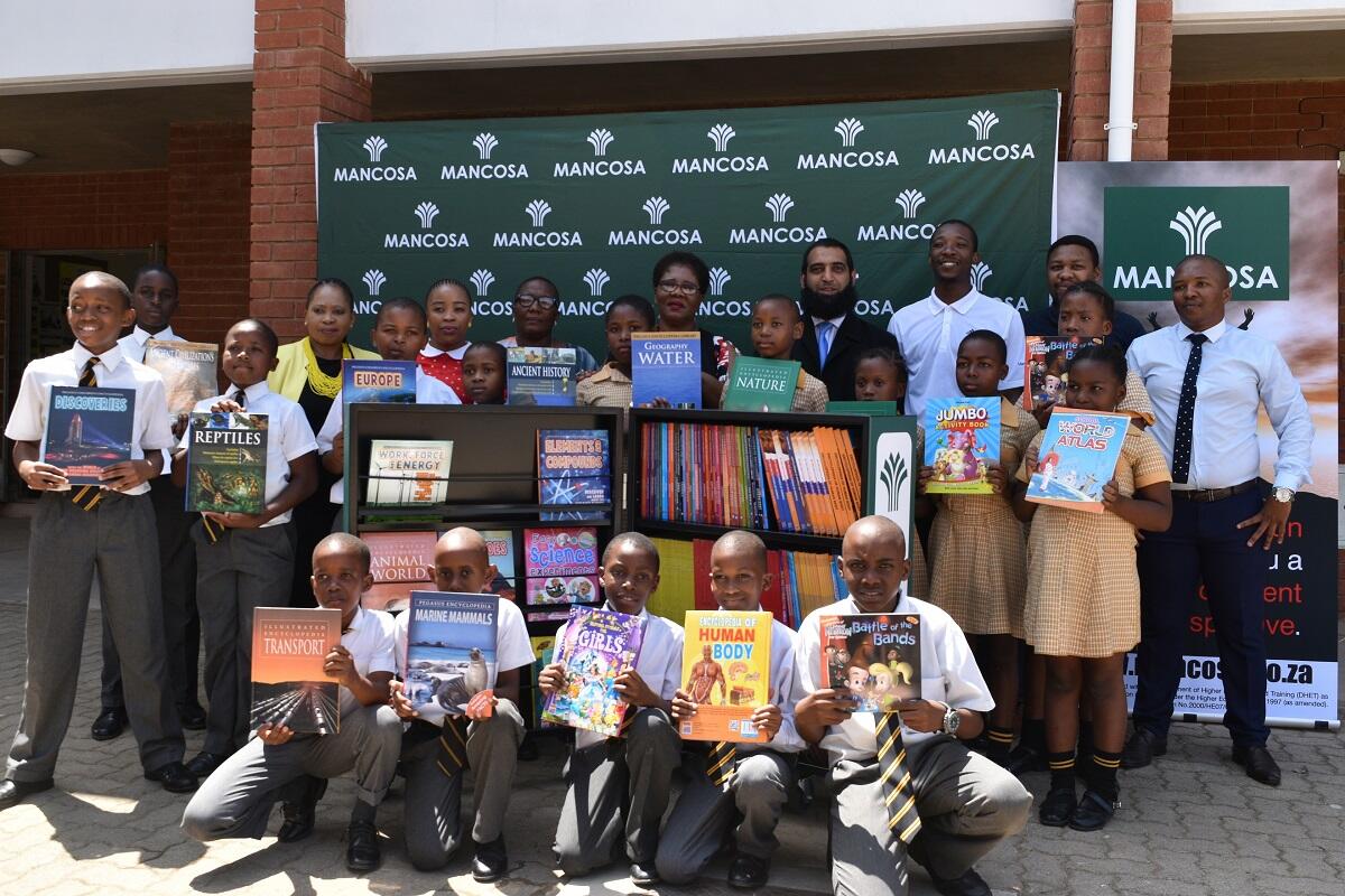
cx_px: 672
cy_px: 448
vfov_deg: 40.0
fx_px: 1233
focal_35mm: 33
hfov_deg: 57.2
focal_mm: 22
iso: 280
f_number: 8
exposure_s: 1/250
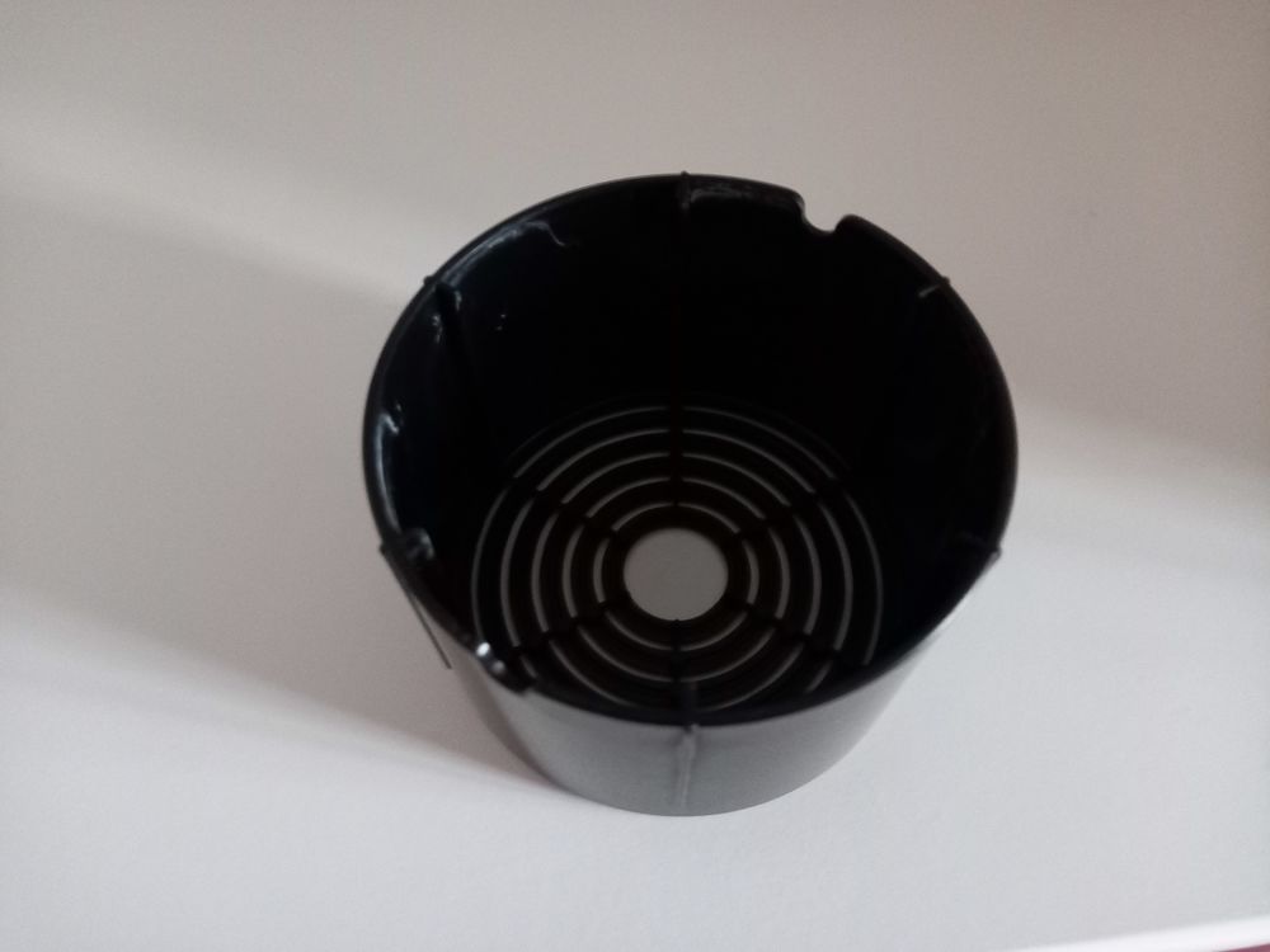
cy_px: 476
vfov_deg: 54.9
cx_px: 635
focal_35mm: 25
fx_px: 917
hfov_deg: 69.4
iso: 1250
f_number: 2
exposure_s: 1/15
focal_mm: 4.6
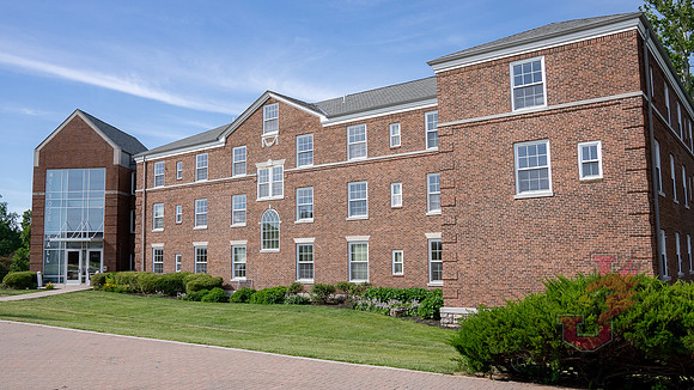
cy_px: 203
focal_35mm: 31
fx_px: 562
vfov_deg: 38.2
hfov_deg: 63.3
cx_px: 331
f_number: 13
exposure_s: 1/400
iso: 500
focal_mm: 26
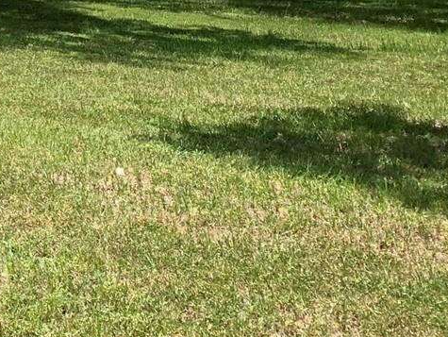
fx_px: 1451
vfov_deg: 12.6
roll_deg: -0.8
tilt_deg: +2.0
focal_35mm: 112
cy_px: -167
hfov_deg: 15.0
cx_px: -390
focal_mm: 4.25
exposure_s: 1/1235
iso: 25
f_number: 1.8
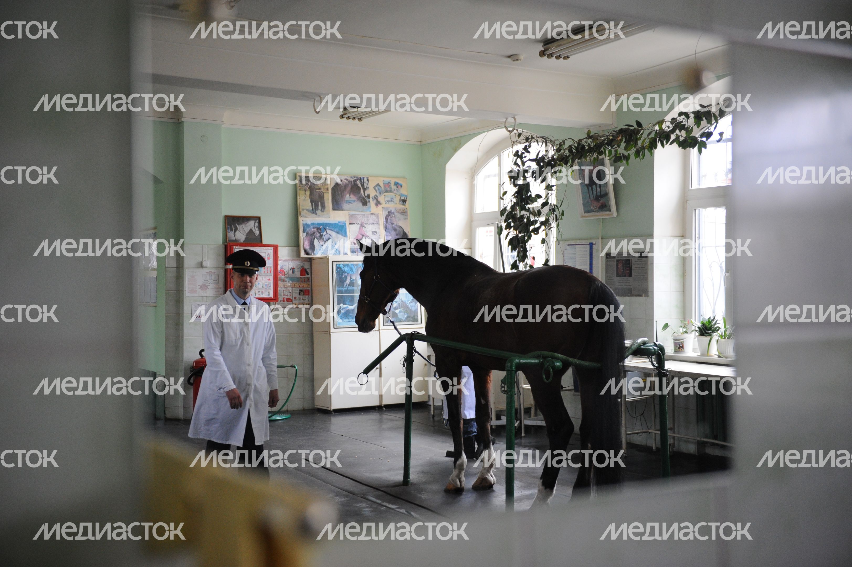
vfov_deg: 30.5
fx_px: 1041
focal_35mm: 44
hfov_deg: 44.5
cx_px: 426
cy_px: 284
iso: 2000
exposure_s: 1/640
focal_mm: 44
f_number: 2.8
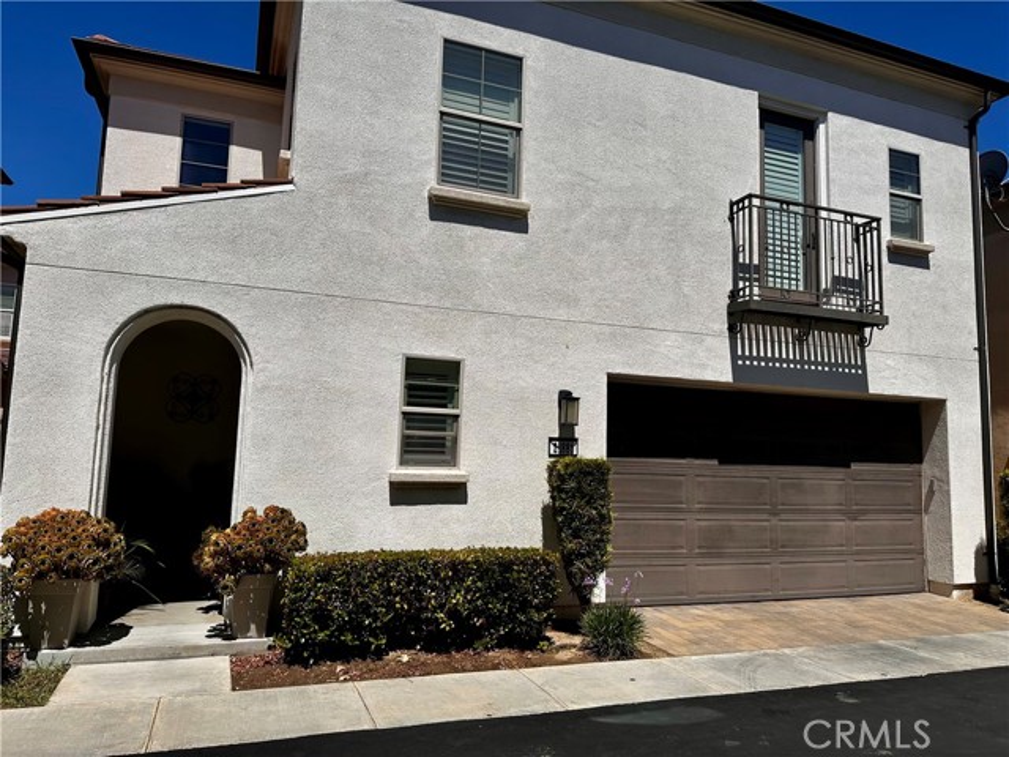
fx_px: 700
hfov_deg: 71.6
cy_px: 378
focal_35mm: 24
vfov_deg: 56.8
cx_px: 504
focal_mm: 6.86
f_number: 1.78
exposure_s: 1/8929
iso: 80
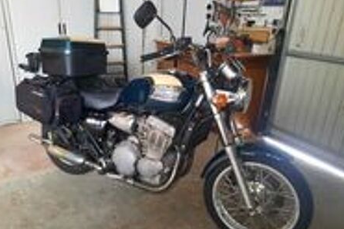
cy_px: 121
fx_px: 267
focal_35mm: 28
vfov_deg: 46.3
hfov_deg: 65.5
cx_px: 168
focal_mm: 4.6
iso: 800
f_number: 2
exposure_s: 1/20
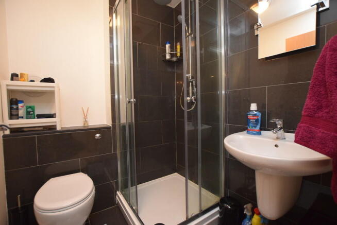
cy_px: 112
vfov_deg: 77.4
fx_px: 141
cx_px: 168
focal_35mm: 15
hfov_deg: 100.4
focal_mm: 10
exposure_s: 1/60
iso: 2200
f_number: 3.5
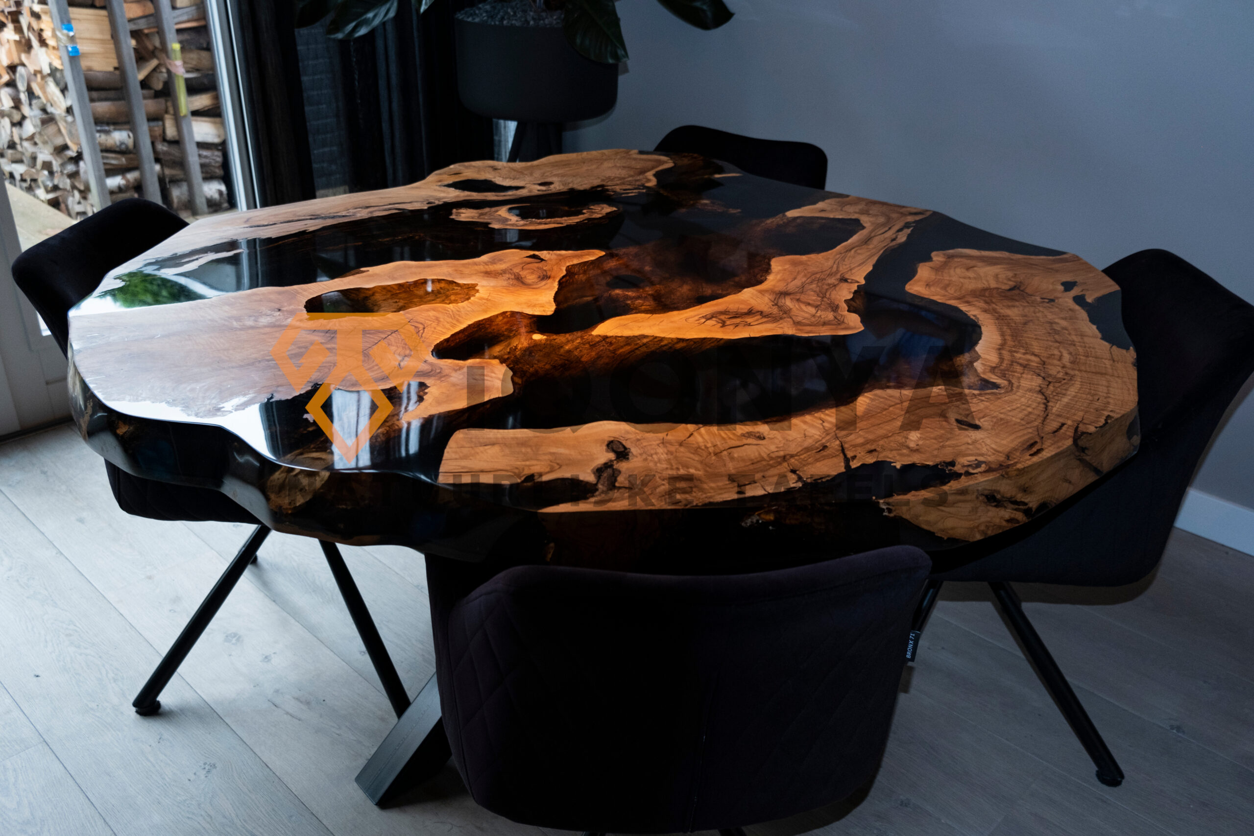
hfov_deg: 63.7
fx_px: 1010
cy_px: 418
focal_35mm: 29
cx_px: 627
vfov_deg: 45.0
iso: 500
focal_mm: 19.6
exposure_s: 1/50
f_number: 3.2
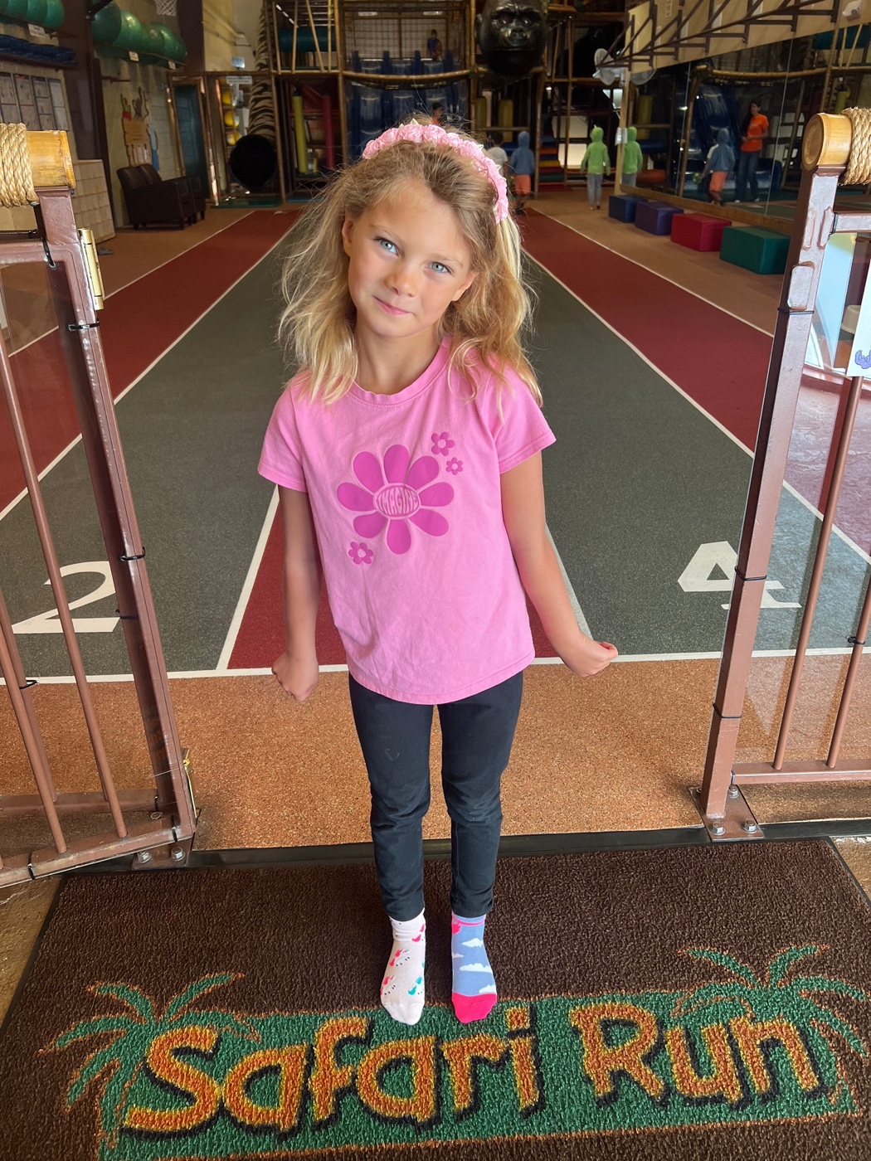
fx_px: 872
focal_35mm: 26
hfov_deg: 53.1
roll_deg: +0.1
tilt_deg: -27.1
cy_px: 580
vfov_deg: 67.3
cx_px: 436
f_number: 1.5
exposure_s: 1/120
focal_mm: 5.7
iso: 50
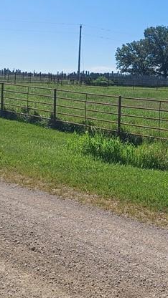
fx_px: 531
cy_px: 115
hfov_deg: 17.3
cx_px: 189
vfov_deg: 31.3
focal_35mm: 67
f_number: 1.8
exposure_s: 1/625
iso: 32
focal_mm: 4.6
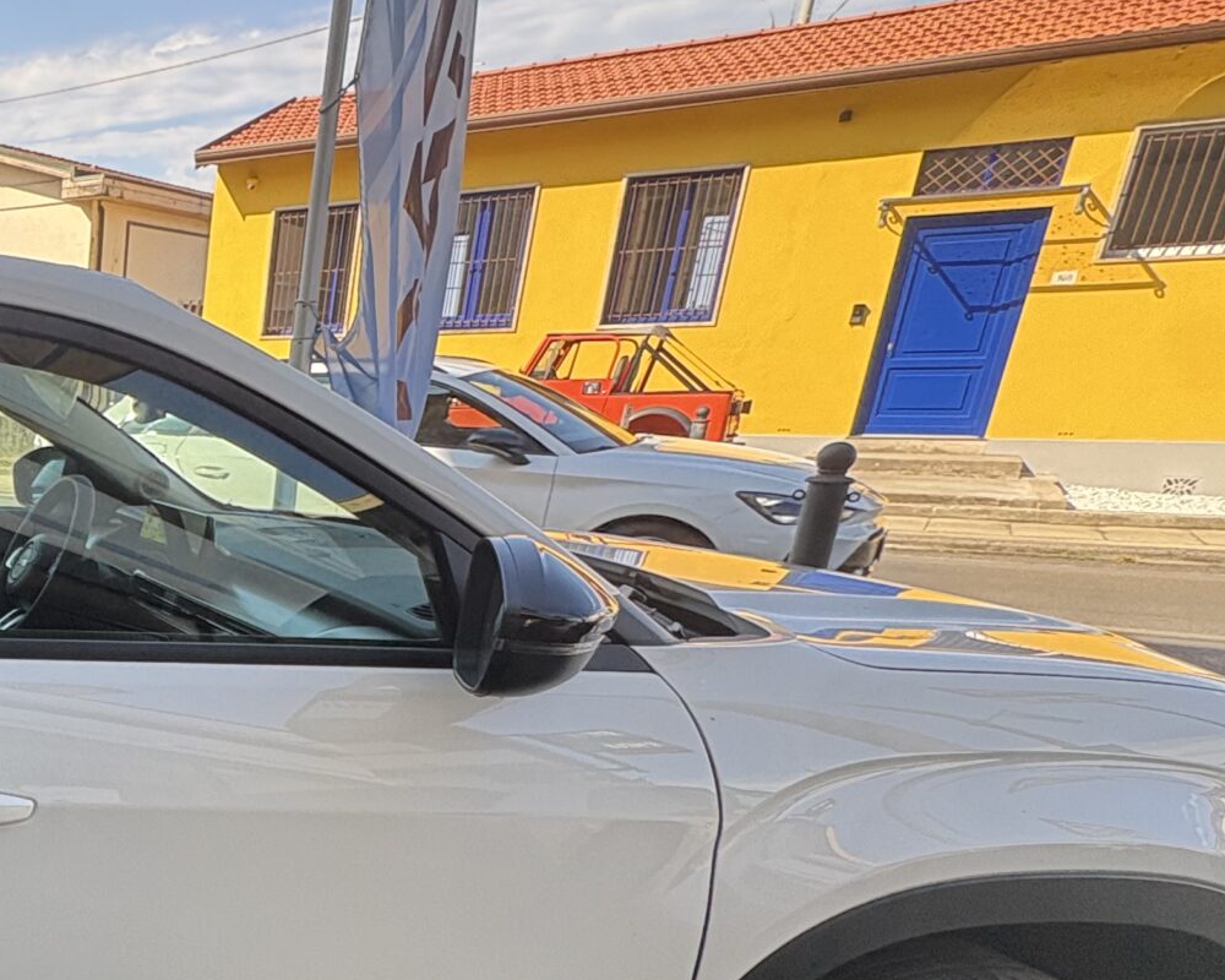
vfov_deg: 39.8
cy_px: 839
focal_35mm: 35
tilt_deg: -20.6
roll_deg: +0.3
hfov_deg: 39.5
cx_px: -195
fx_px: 1269
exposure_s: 1/192
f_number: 2.2
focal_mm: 2.22
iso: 40
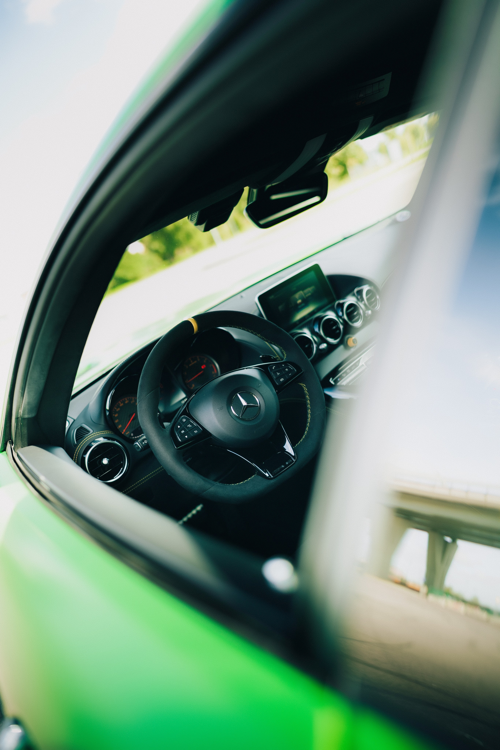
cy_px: 375
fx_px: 500
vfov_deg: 73.7
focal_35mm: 24
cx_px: 250
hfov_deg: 53.1
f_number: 1.4
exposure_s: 1/320
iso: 50
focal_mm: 24
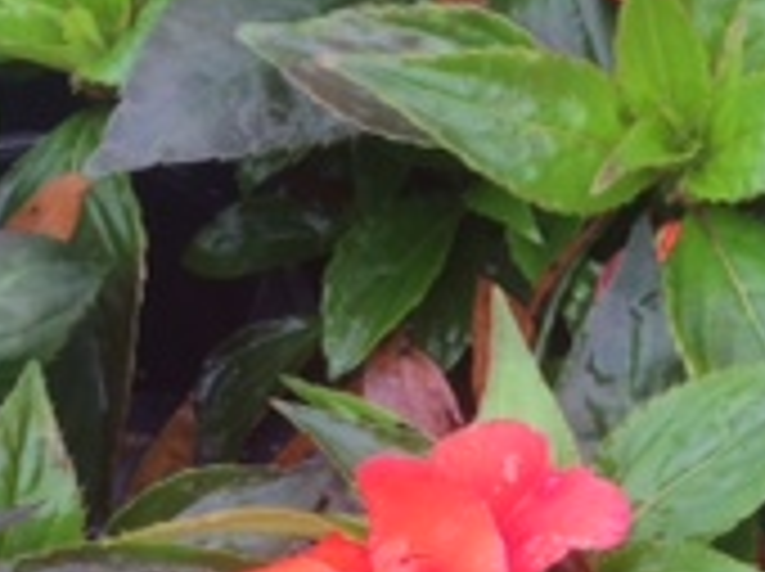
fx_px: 2494
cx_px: 1035
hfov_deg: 16.4
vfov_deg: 12.6
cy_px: 748
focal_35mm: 113
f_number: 2.2
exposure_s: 1/60
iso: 40
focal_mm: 4.12
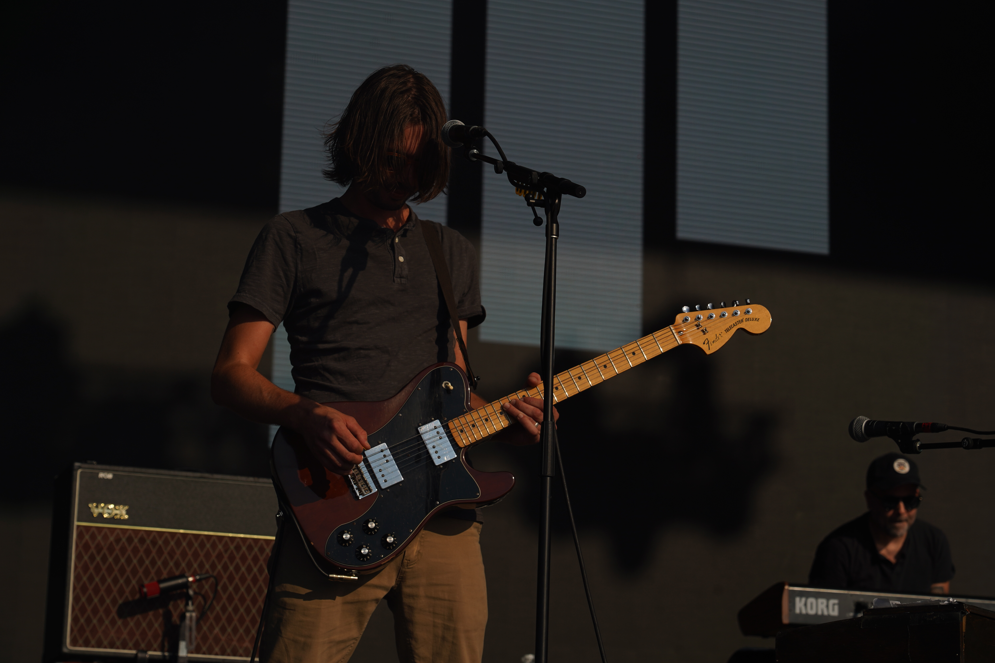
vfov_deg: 13.0
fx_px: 2902
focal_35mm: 105
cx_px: 498
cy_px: 332
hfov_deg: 19.5
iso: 100
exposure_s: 1/1000
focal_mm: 105
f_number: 8
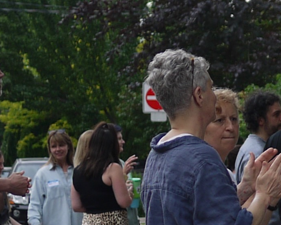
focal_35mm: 226
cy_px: 167
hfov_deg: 8.0
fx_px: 1880
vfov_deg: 6.8
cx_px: 621
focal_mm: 20
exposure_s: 1/500
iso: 100
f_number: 1.7
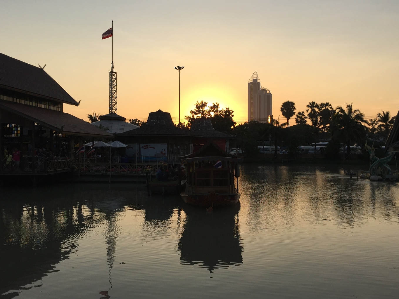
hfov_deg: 54.0
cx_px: 202
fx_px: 392
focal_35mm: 34
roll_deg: -0.8
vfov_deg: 41.8
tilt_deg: +0.1
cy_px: 138
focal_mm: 4.15
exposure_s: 1/1236
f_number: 2.2
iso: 32
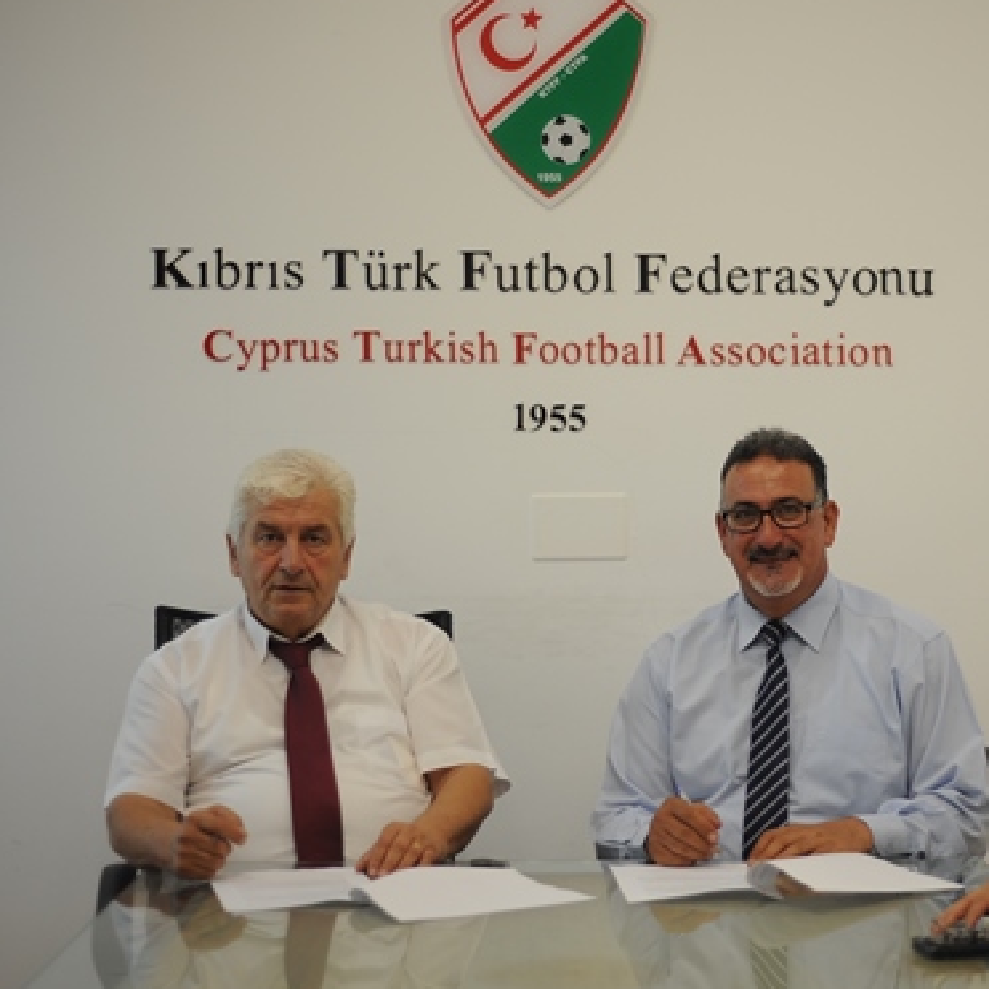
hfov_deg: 23.4
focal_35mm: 73
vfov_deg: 23.7
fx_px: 2360
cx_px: 766
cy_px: 526
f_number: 1.8
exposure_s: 1/400
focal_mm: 50
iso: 500
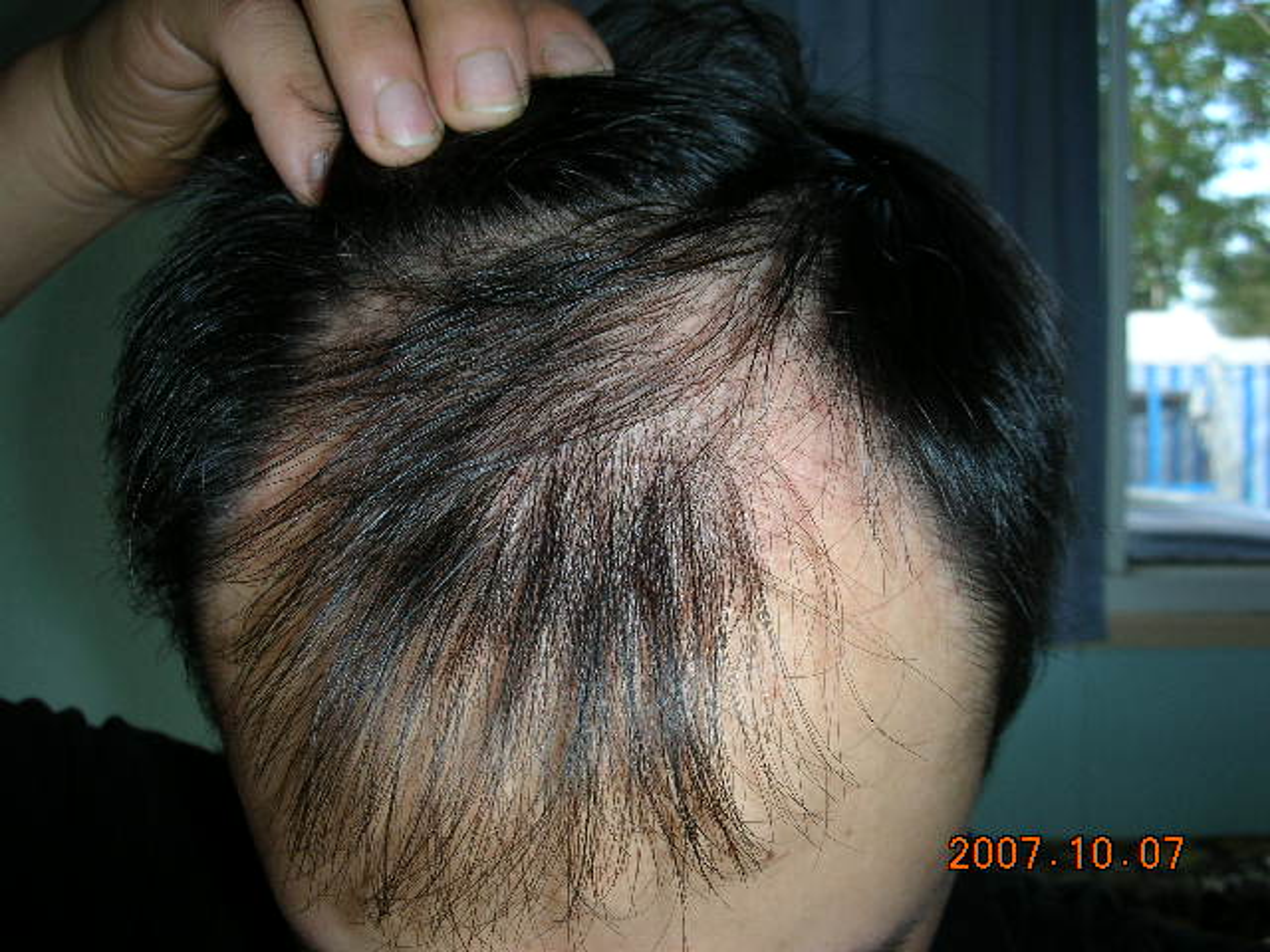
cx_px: 635
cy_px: 476
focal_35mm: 35
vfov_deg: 40.7
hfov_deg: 52.6
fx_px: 1284
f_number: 3
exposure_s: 1/60.1
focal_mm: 5.8
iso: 50
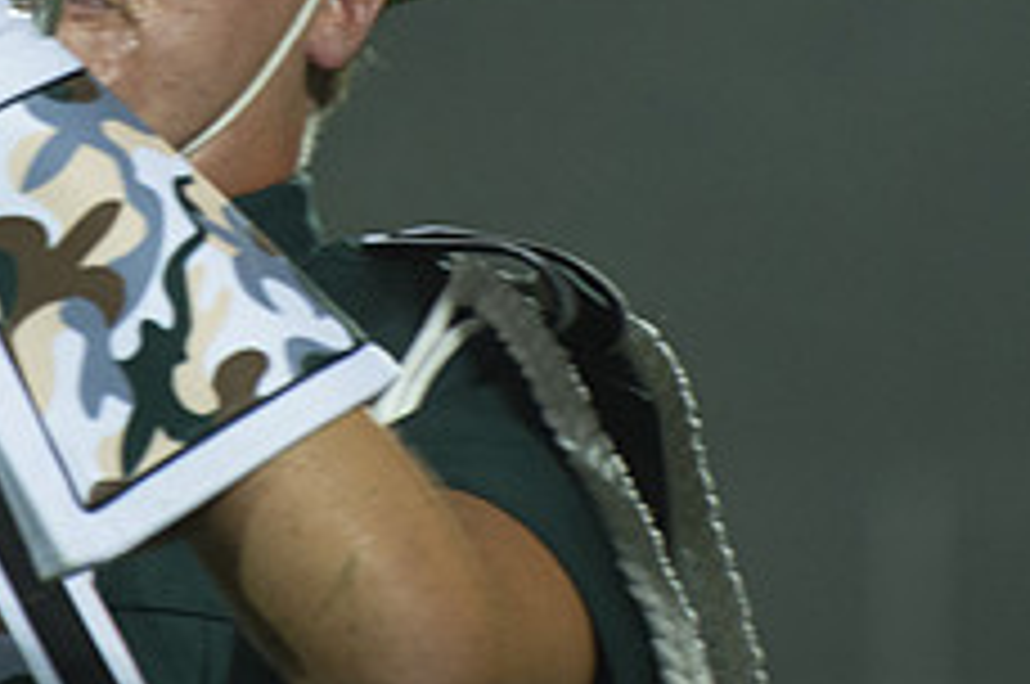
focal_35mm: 641
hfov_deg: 3.2
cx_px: 127
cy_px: -7
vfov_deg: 2.1
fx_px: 18314
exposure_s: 1/160
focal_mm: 220
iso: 3200
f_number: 5.3
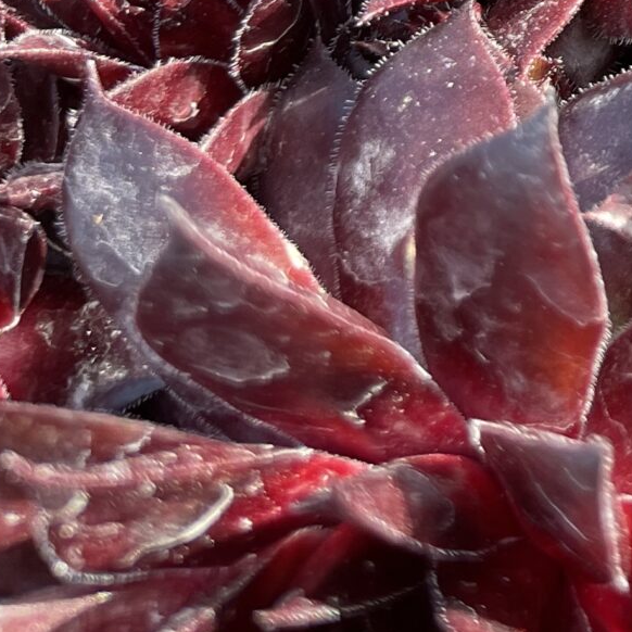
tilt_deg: -60.7
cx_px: 1306
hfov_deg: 14.1
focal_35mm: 101
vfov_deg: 15.6
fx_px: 2086
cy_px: -380
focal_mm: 4.2
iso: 32
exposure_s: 1/208
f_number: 1.6
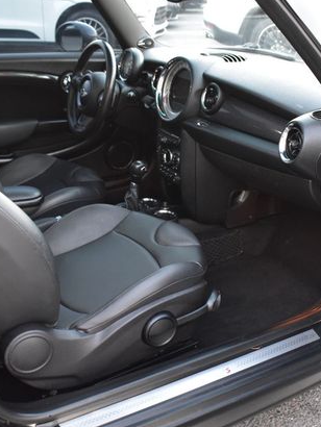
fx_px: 556
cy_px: 217
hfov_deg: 32.0
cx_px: 203
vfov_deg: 42.1
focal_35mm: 45
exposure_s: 1/15
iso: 1600
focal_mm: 20
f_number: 5
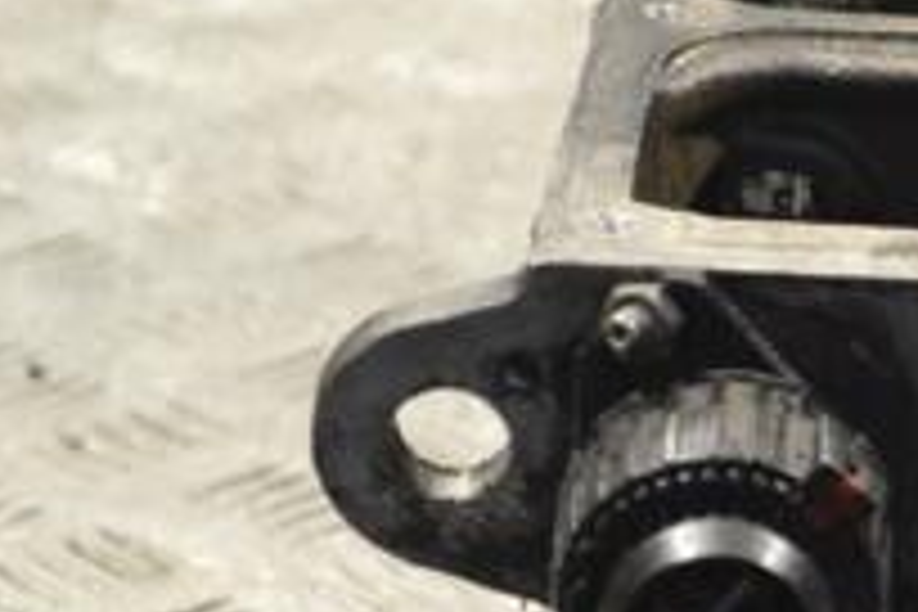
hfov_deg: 8.8
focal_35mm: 229
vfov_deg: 6.0
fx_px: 5839
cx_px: 1300
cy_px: 486
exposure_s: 1/200
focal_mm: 52
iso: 3200
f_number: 7.1
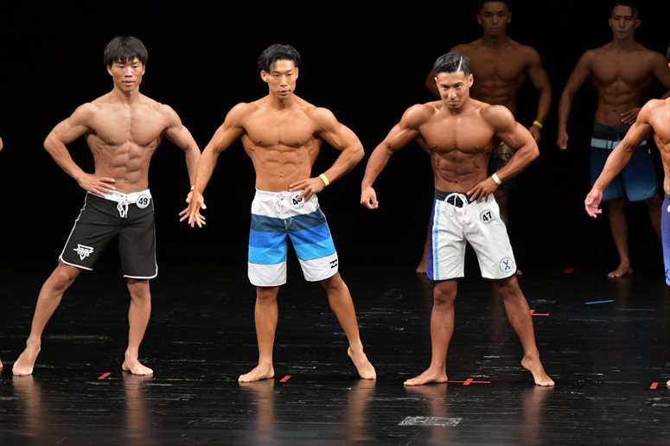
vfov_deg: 5.4
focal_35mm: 255
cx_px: 335
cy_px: 223
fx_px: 4744
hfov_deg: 8.1
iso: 3200
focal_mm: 170
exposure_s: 1/400
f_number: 5.6
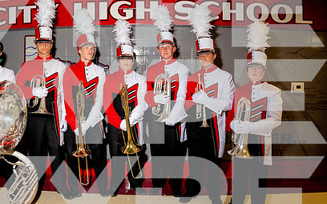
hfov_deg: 63.7
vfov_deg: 43.1
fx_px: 258
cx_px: 123
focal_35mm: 29
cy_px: 102
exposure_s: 1/250
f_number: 7.1
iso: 2000
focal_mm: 20
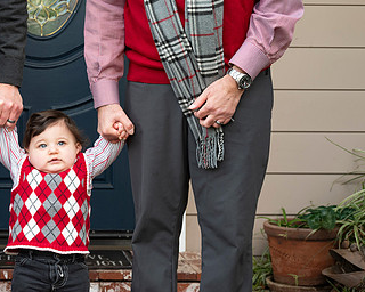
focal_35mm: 92
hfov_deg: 20.5
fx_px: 994
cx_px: 52
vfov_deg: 16.7
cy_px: 202
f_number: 5.6
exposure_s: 1/100
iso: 400
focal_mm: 54
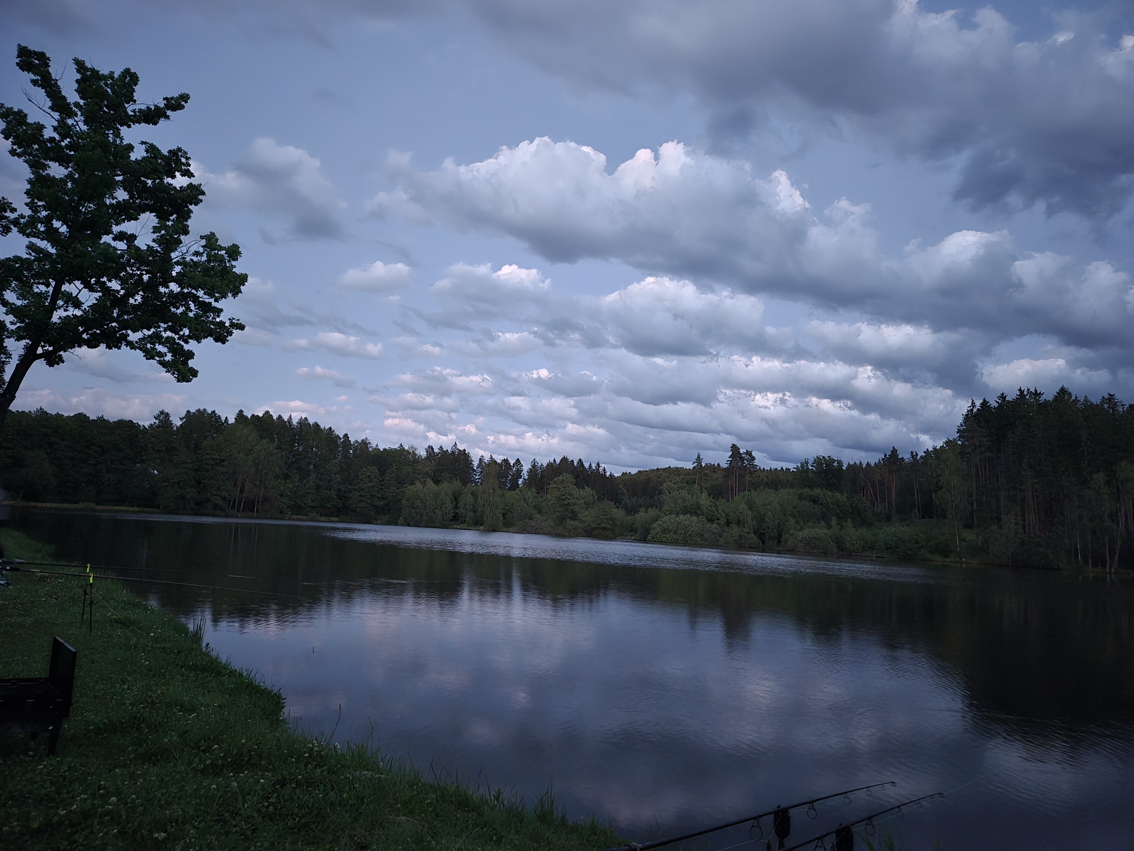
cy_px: 426
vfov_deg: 58.9
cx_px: 567
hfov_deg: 73.9
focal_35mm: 23
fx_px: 753
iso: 2000
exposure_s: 1/20
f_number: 1.8
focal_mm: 5.4
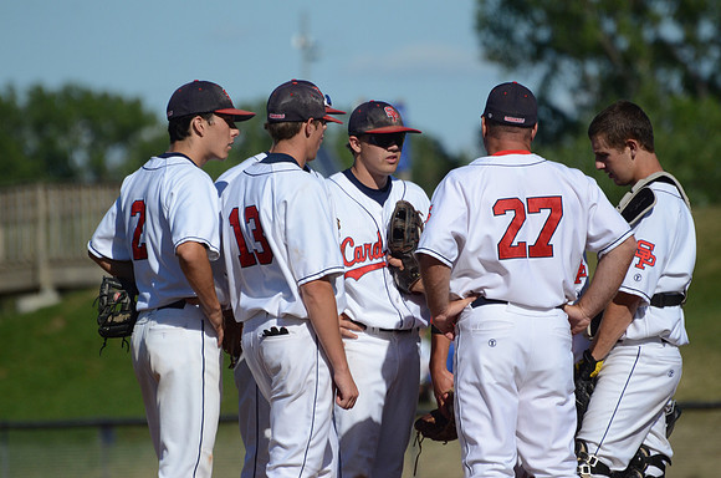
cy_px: 239
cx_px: 360
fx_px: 8993
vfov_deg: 3.0
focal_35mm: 450
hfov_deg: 4.6
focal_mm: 300
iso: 800
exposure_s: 1/8000
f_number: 5.6
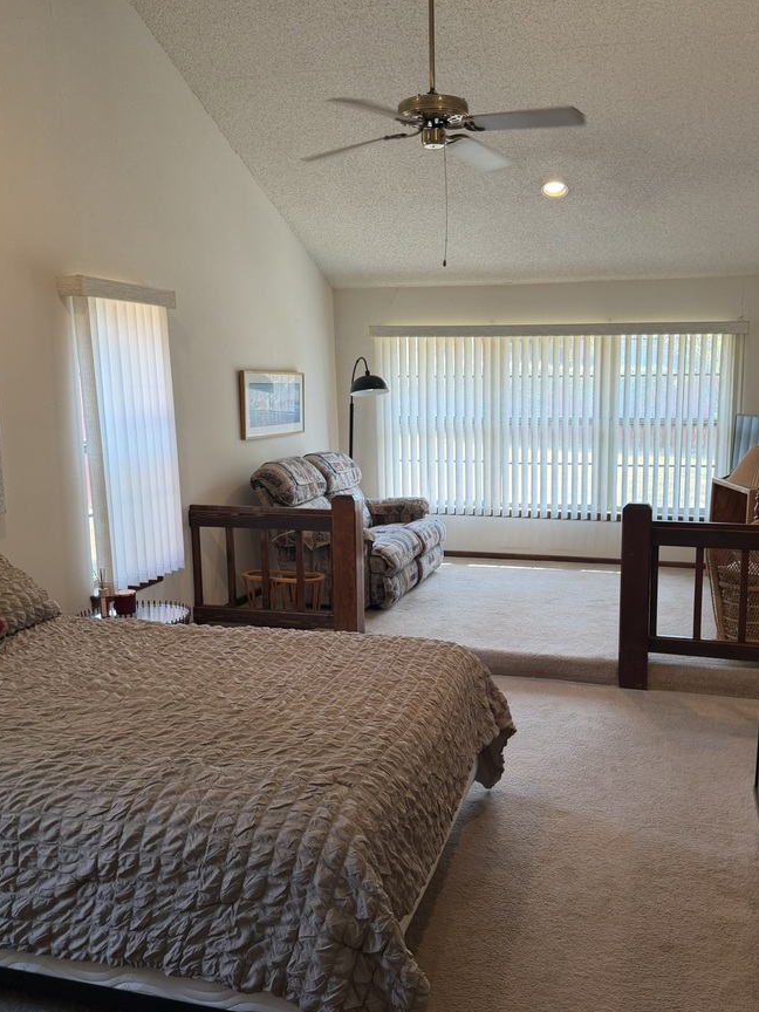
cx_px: 443
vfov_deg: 59.9
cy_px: 536
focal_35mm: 30
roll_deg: +0.4
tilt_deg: -10.4
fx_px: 877
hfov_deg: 46.6
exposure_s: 1/120
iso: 125
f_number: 1.78
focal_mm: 6.76
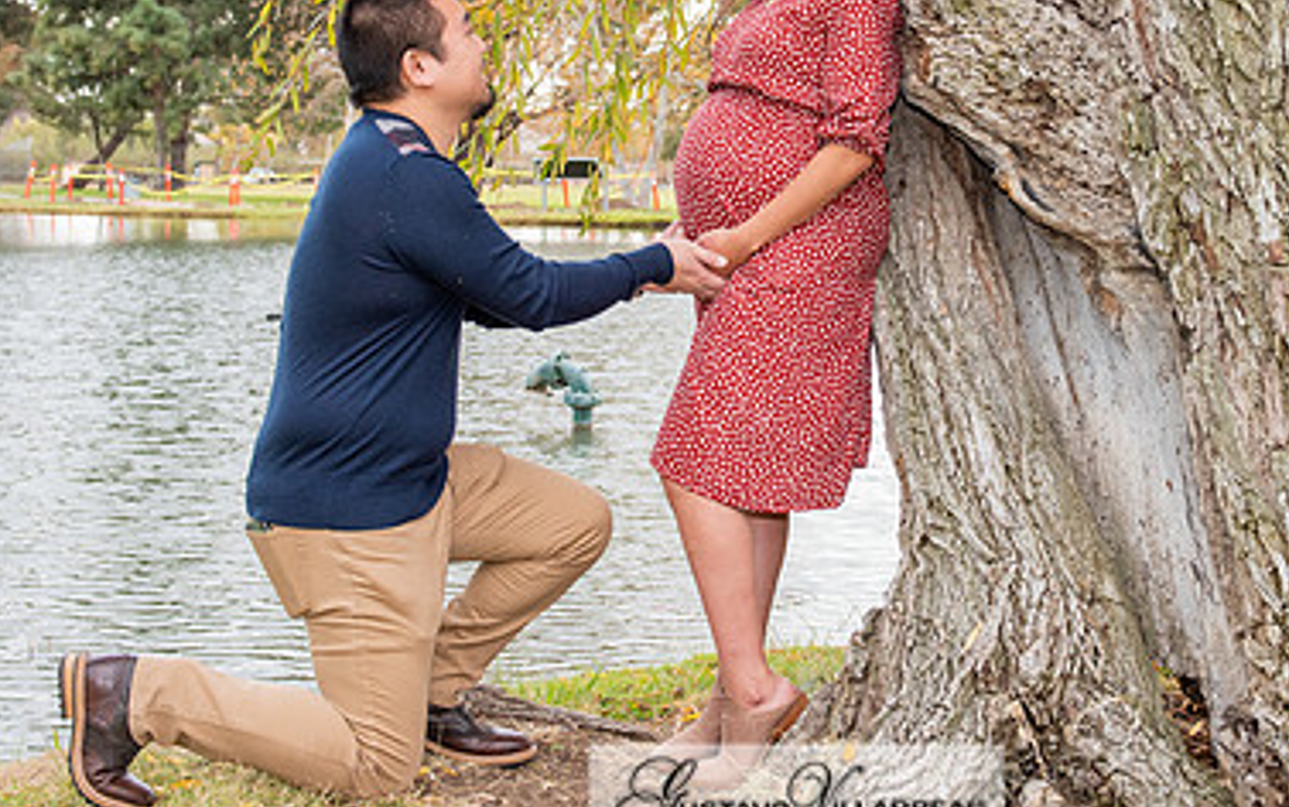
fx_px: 2284
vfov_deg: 19.8
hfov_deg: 31.4
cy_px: 167
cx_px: 801
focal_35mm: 65
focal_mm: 34
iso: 500
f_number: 5
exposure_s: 1/125
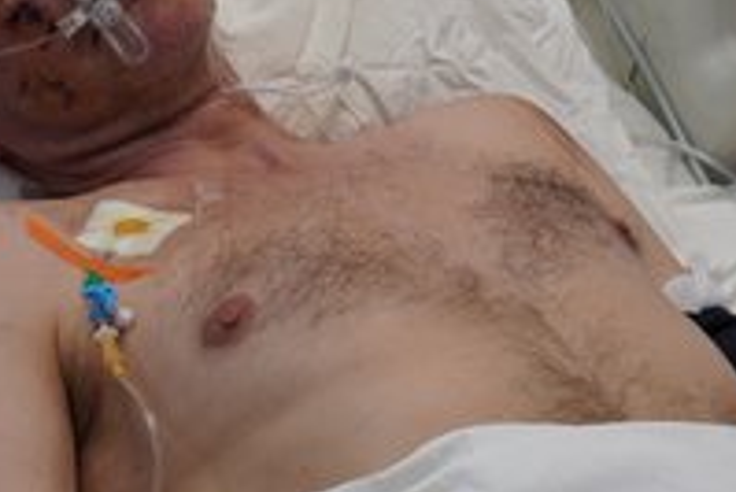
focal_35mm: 178
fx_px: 3642
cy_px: 102
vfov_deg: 7.7
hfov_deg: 11.5
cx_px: 325
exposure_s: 1/160
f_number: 4
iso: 500
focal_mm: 59
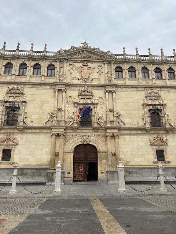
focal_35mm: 24
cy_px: 117
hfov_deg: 56.8
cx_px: 88
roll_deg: -1.0
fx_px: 163
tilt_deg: +17.5
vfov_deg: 71.6
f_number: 1.78
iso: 80
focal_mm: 6.86
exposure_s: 1/1357
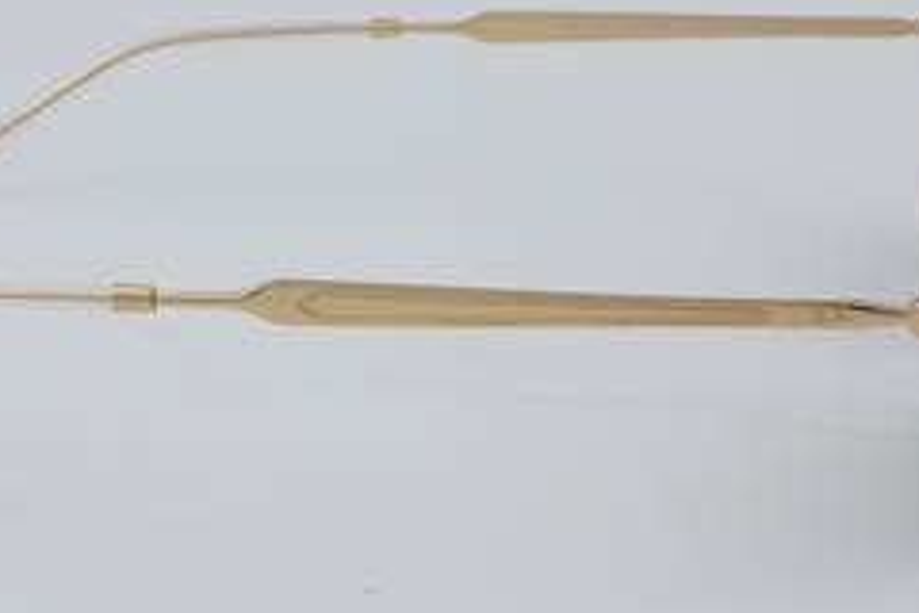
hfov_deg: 16.4
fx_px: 3191
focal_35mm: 125
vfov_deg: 11.0
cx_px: 333
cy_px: 245
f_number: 29
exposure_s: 1/4
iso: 100
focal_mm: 50
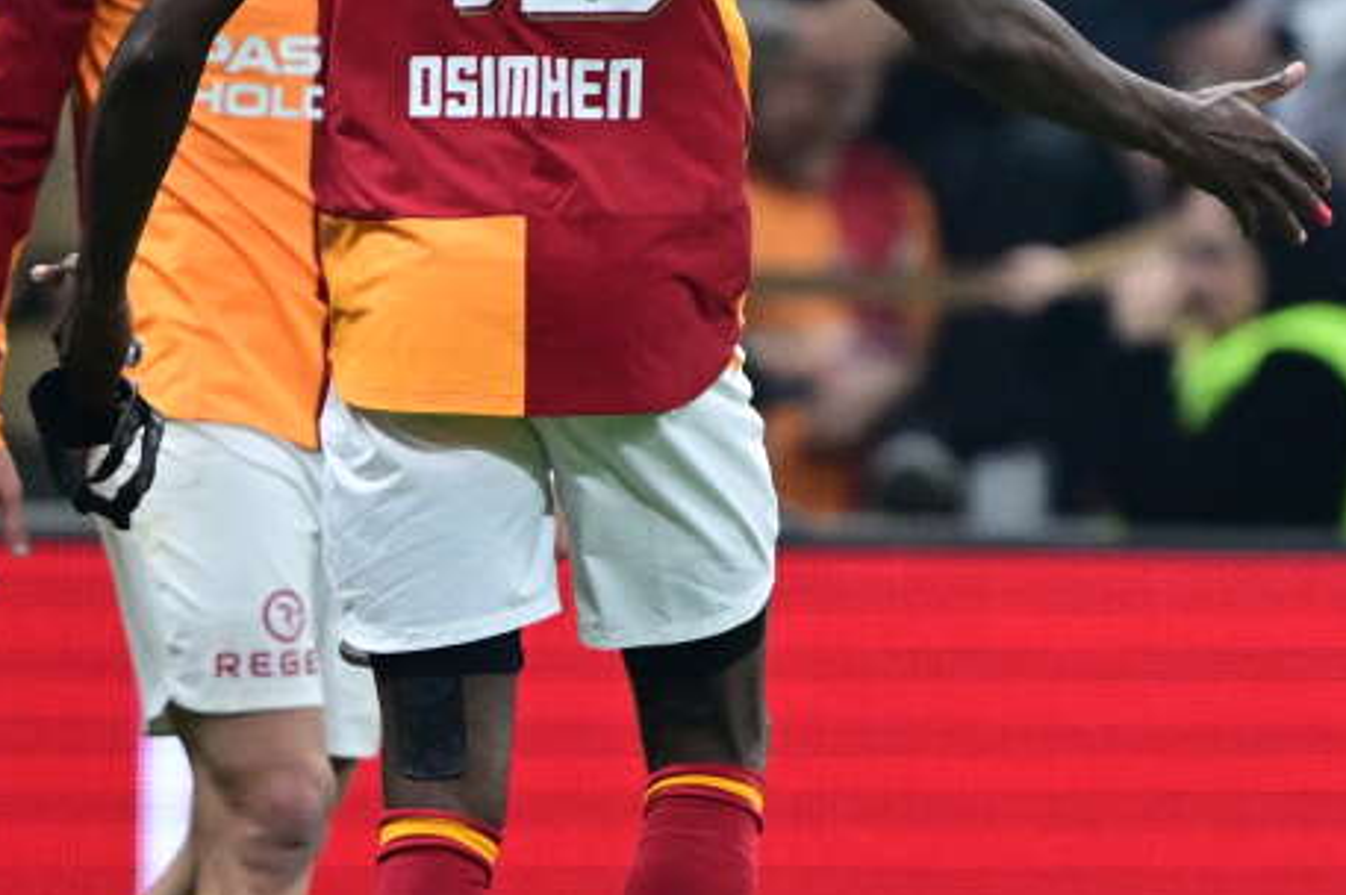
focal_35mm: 1682
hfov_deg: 1.2
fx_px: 62841
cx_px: 907
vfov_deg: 0.8
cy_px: 355
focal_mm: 400
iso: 3200
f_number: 2.8
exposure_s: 1/2500
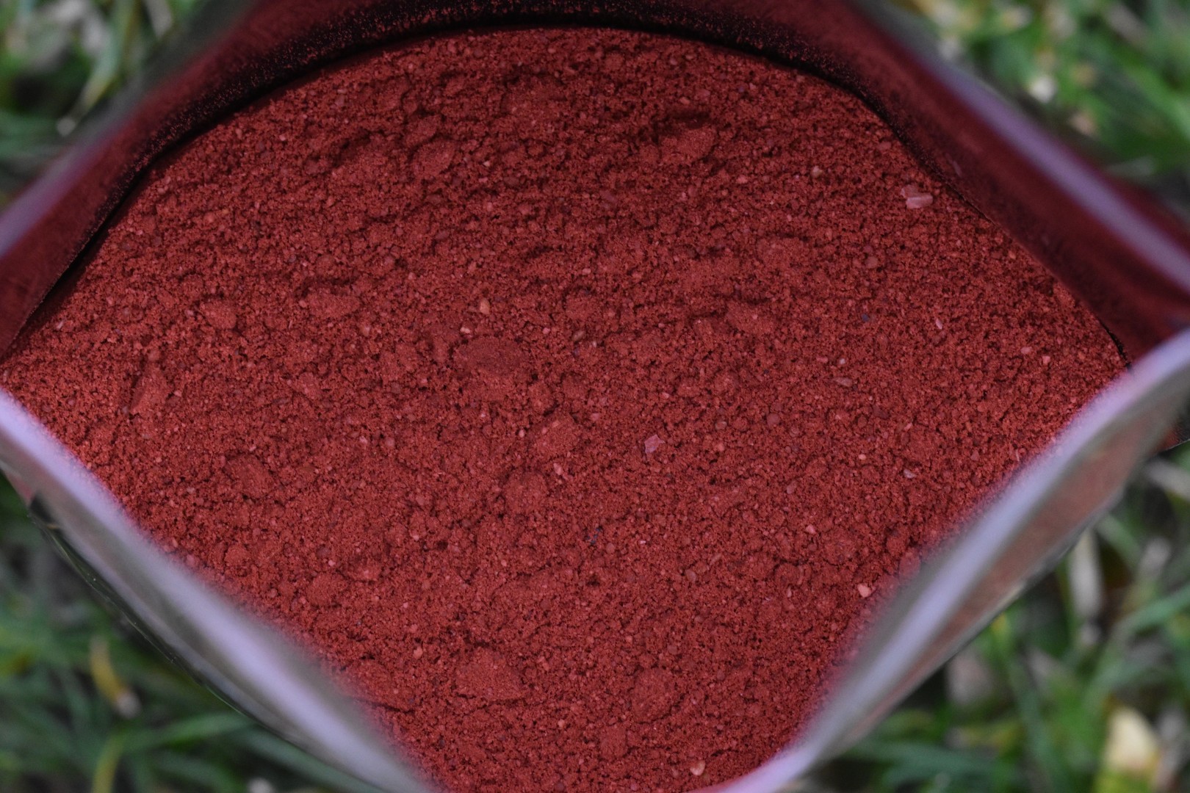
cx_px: 595
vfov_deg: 8.7
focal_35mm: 158
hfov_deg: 13.0
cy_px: 396
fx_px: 5206
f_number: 7.1
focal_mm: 105
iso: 2500
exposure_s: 1/200
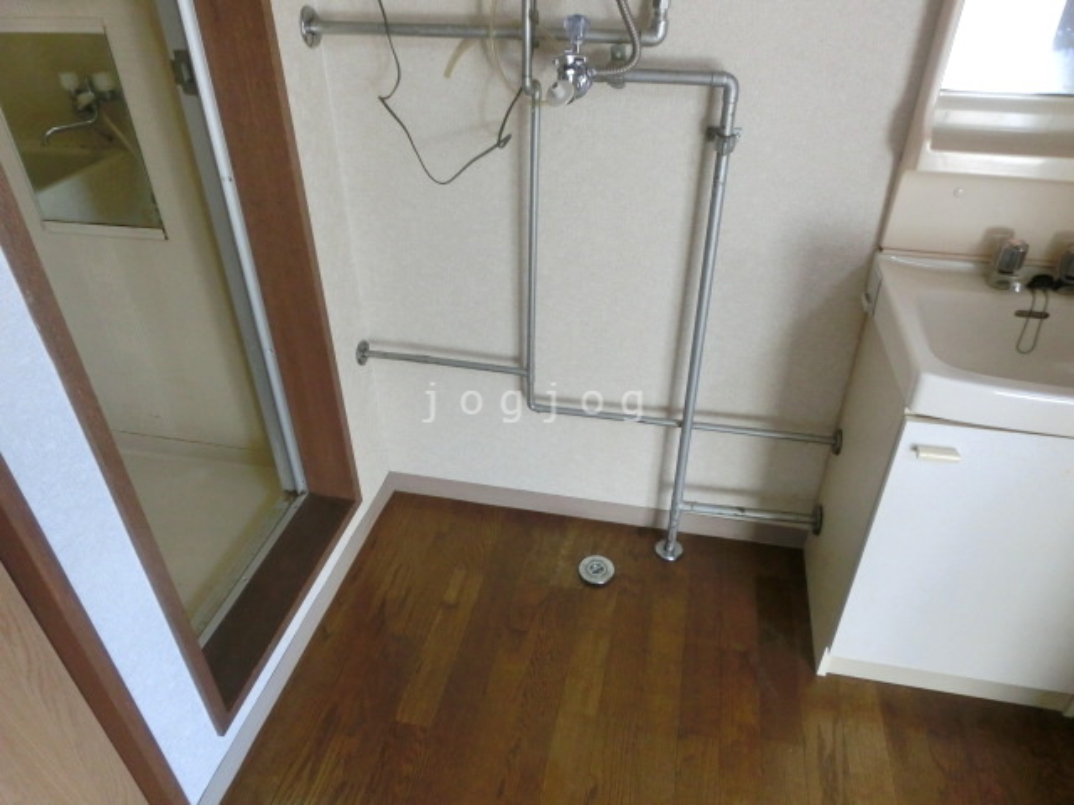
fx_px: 745
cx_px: 537
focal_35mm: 24
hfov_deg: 71.6
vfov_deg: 56.8
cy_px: 402
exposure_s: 1/125
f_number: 3
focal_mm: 4.24
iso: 250
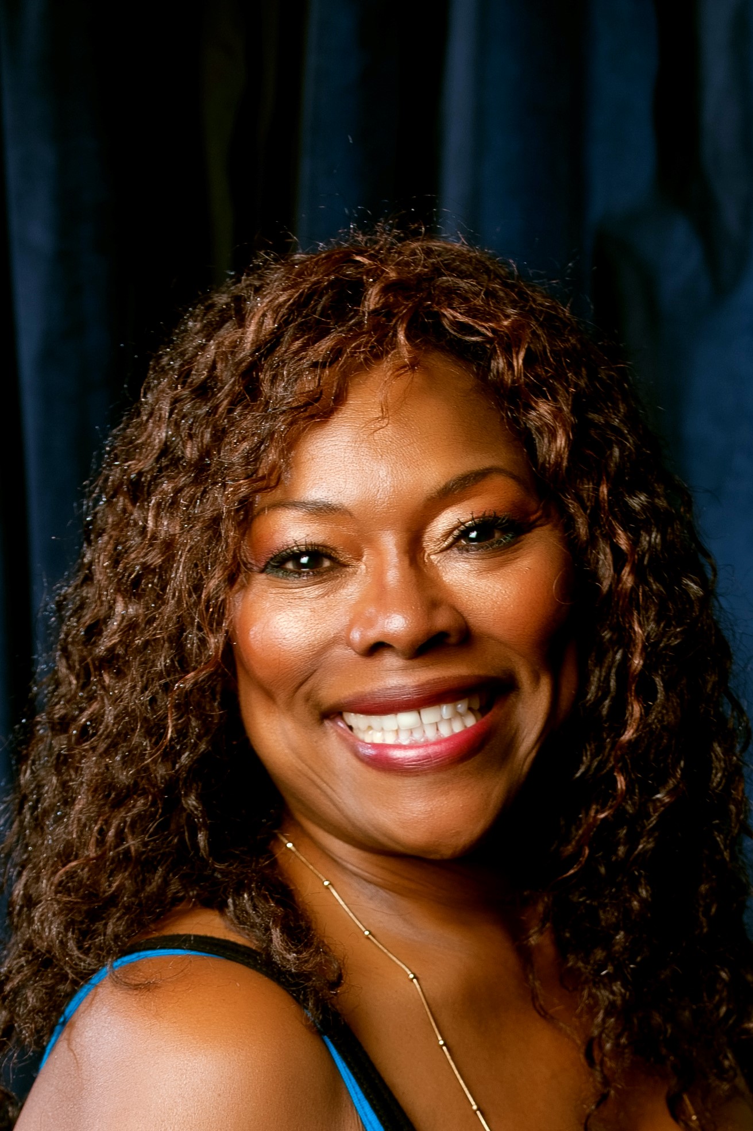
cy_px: 566
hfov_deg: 14.4
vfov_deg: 21.5
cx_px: 376
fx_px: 2983
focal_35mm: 95
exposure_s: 1/250
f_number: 5.6
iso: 100
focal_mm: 95
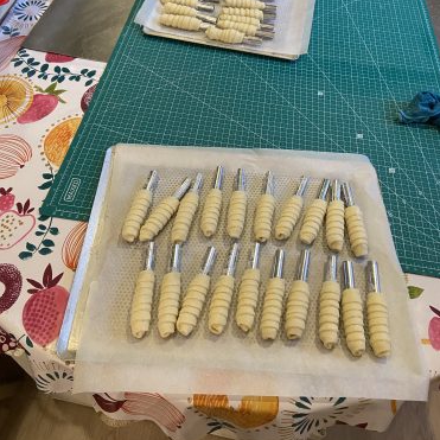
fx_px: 446
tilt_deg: -50.9
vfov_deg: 51.9
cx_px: 220
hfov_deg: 52.5
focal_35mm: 31
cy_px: 161
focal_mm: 4.25
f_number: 1.8
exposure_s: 1/50
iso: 400
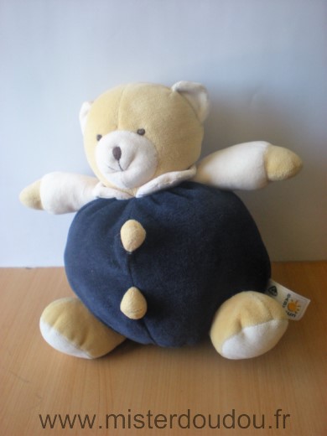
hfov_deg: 37.7
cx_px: 164
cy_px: 218
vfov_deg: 49.0
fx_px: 479
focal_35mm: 38
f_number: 3.1
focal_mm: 6.3
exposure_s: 1/61
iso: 151
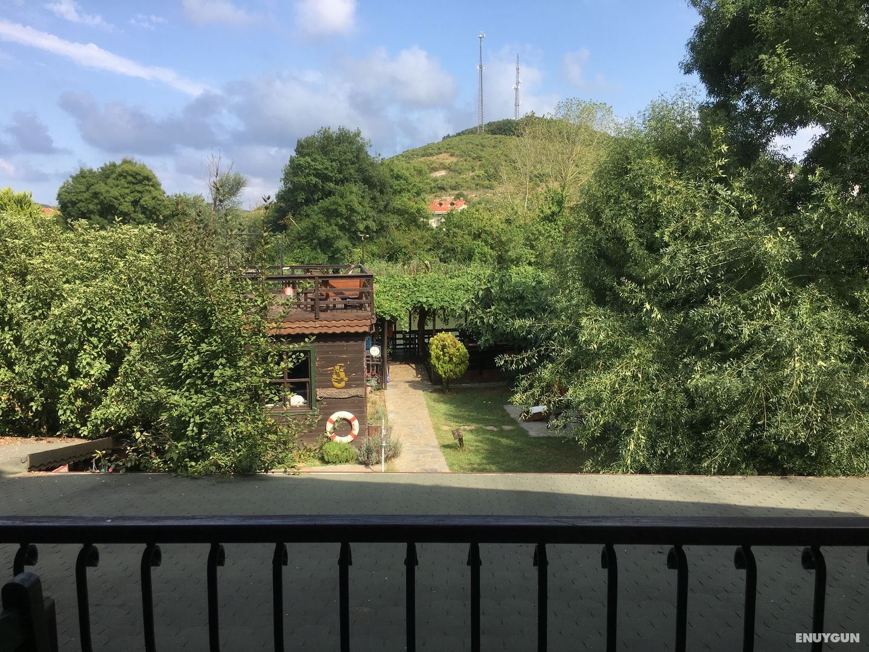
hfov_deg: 61.7
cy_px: 326
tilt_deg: -7.2
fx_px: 728
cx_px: 434
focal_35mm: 29
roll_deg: -0.5
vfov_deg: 48.2
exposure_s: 1/1054
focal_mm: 4.15
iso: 25
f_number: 2.2
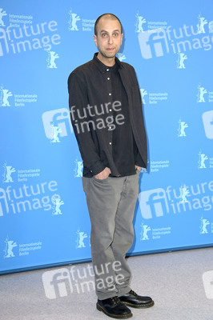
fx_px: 578
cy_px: 160
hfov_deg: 20.9
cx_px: 106
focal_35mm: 65
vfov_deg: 31.0
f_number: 5.6
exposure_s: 1/250
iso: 1000
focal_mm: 65
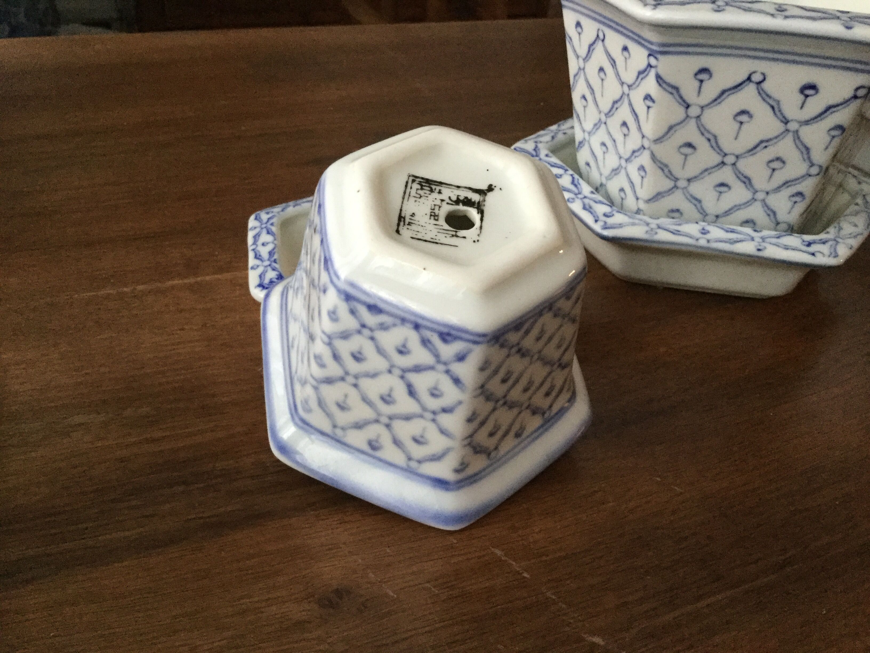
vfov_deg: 45.4
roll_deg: -5.8
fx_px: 779
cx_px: 435
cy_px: 326
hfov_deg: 58.4
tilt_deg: -34.3
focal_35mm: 31
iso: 200
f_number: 2.4
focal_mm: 3.3
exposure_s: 1/17
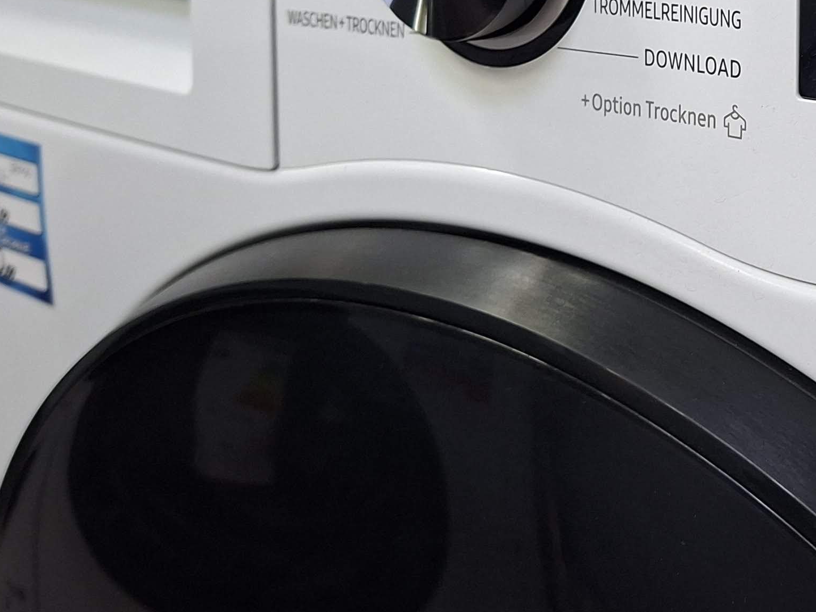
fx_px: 1414
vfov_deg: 23.7
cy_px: 43
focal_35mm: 60
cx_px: 914
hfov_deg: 28.9
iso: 200
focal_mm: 5.54
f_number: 1.8
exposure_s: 1/50
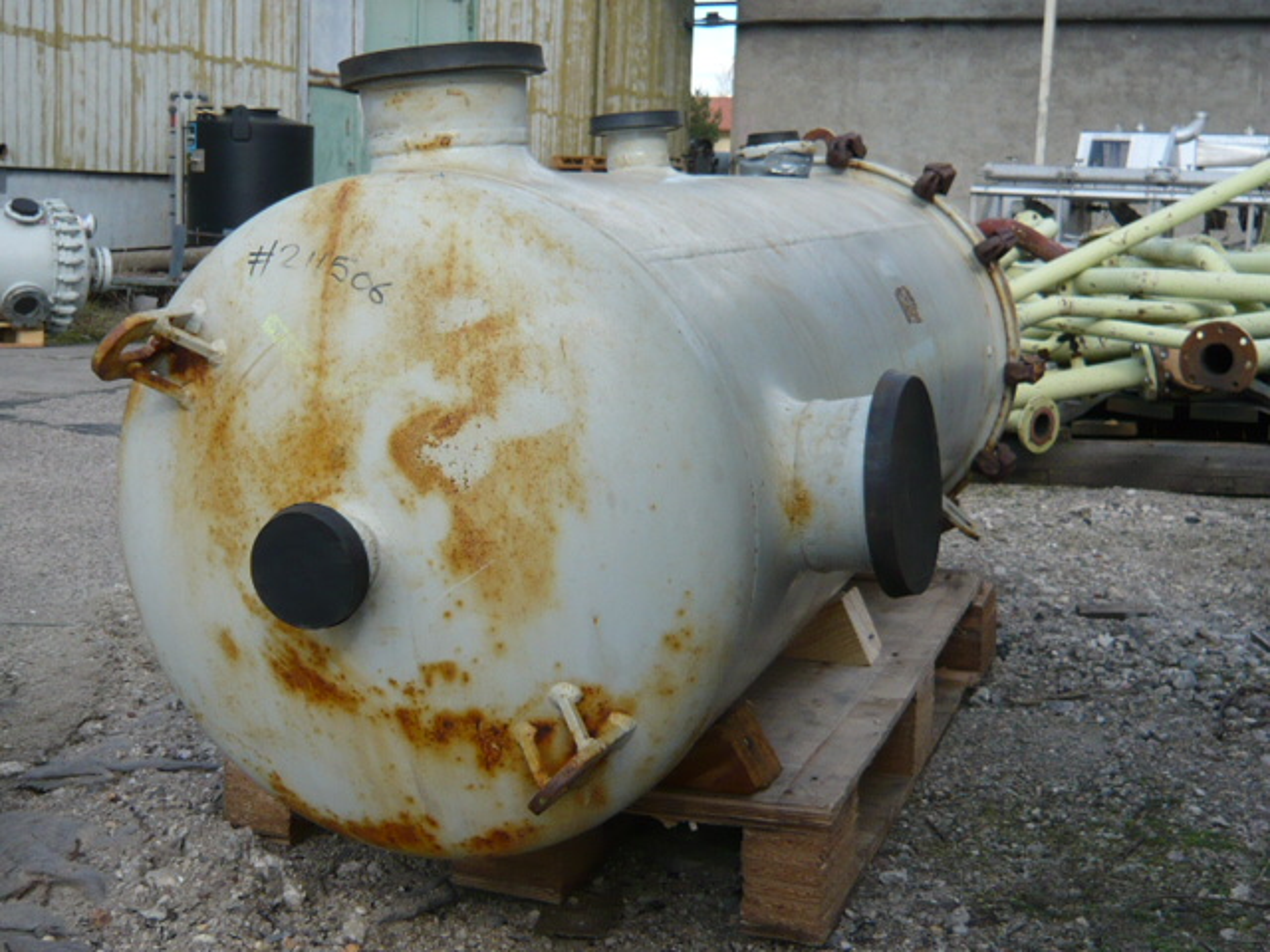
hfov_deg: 44.8
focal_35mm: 42
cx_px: 635
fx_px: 1541
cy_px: 476
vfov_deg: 34.3
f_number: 2.8
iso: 100
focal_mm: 4.6
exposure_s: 1/500
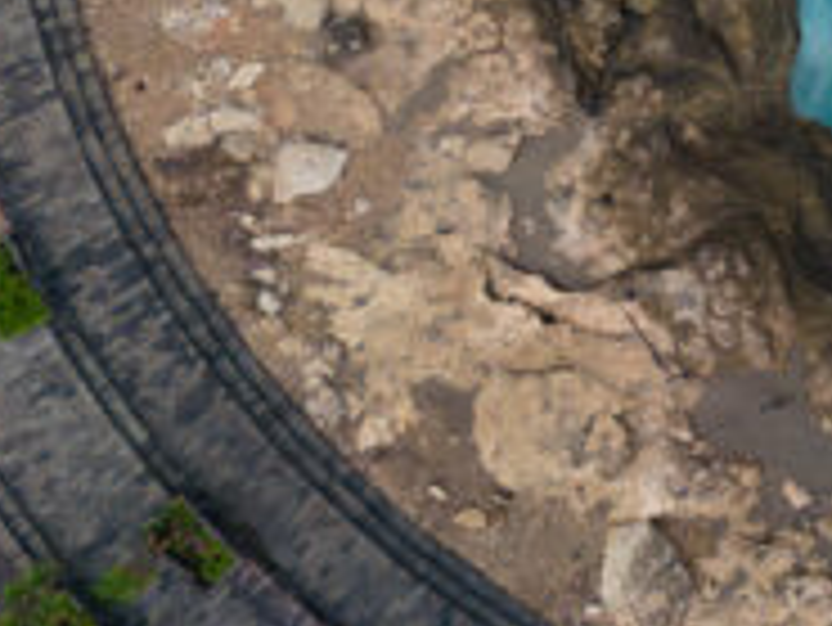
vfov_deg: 10.8
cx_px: 1731
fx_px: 3199
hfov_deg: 12.7
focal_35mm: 133
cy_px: -306
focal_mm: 6.72
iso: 120
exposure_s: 1/320
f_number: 1.7
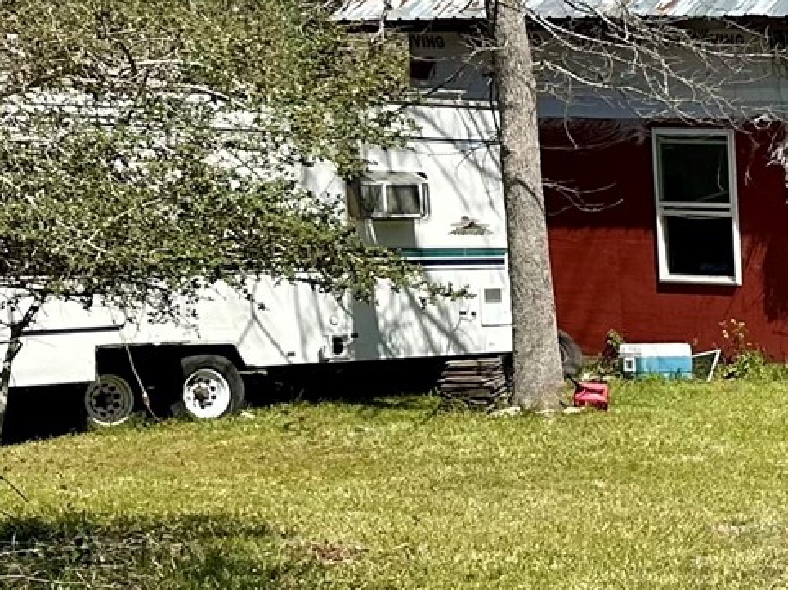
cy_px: 502
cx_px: 1532
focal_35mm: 102
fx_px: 2321
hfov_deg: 15.7
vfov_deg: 14.4
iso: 80
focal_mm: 6.86
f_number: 1.78
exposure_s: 1/4184
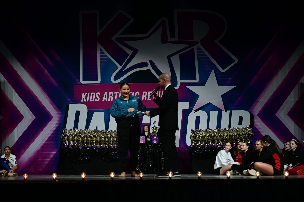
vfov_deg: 31.2
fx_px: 363
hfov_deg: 45.4
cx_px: 152
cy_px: 101
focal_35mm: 43
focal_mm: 43
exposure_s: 1/800
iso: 1600
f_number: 2.8
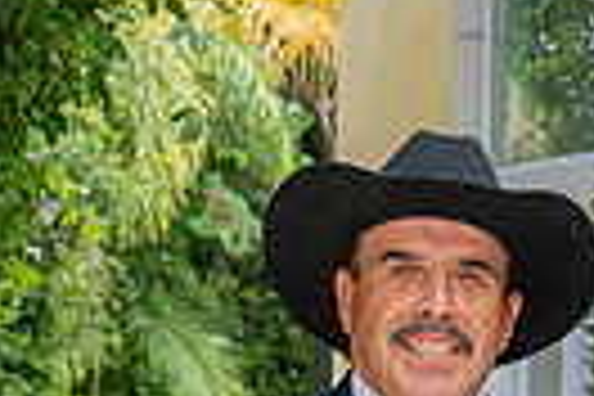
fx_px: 3118
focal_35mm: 189
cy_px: 700
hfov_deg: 10.2
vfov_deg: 7.1
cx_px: 1116
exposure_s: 1/200
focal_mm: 43
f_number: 5
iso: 200
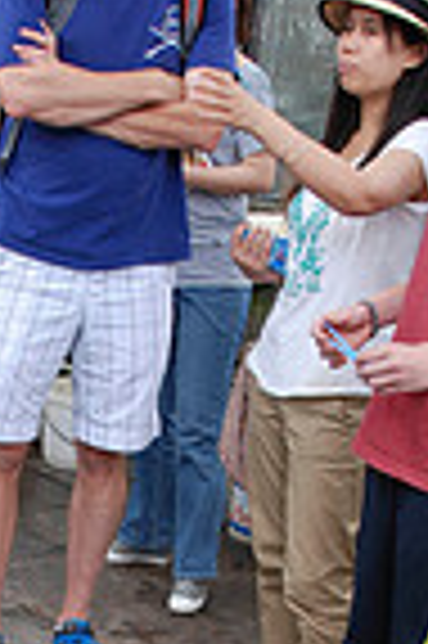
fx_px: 1519
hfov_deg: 15.9
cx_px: 65
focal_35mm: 85
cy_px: 594
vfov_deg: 23.2
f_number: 5
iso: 200
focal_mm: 18
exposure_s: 1/80
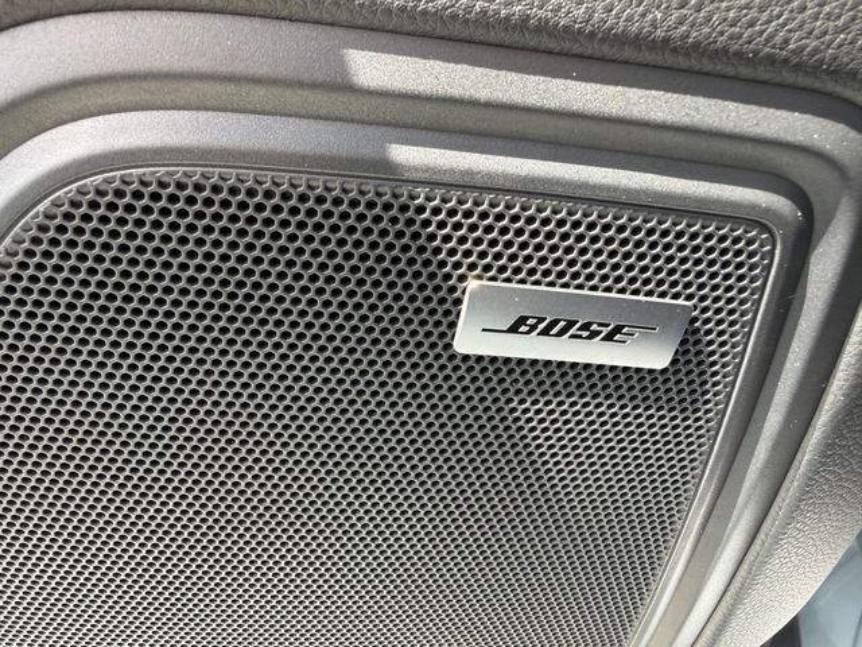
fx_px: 598
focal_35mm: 24
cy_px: 324
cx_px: 431
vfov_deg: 56.8
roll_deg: -4.3
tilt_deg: -35.8
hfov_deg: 71.6
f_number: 2.2
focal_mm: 2.22
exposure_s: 1/99
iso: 64
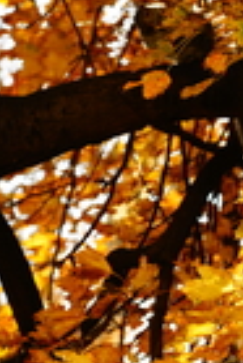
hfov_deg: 3.7
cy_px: 533
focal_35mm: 366
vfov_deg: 5.6
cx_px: 499
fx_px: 3696
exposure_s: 1/200
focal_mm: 85
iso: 100
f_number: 4
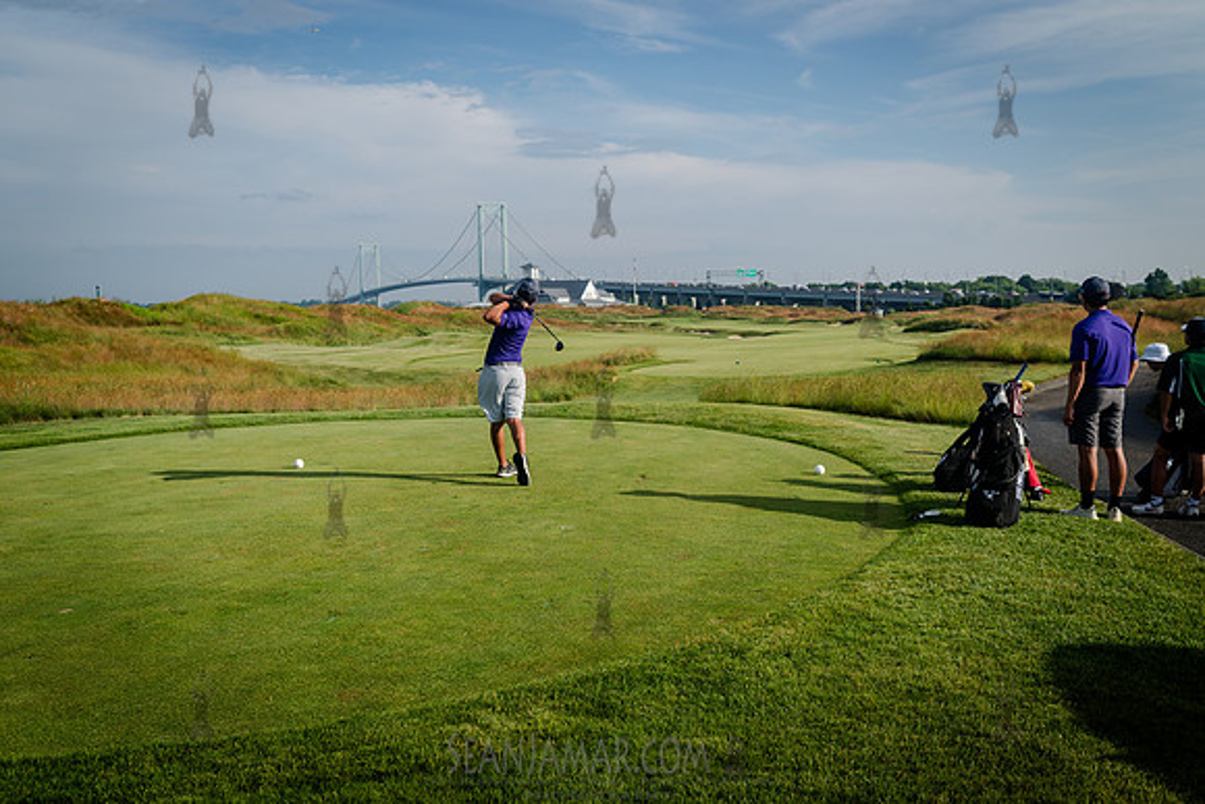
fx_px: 1172
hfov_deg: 54.4
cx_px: 602
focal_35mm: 35
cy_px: 402
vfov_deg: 37.9
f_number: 4.5
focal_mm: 35
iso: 100
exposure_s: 1/800
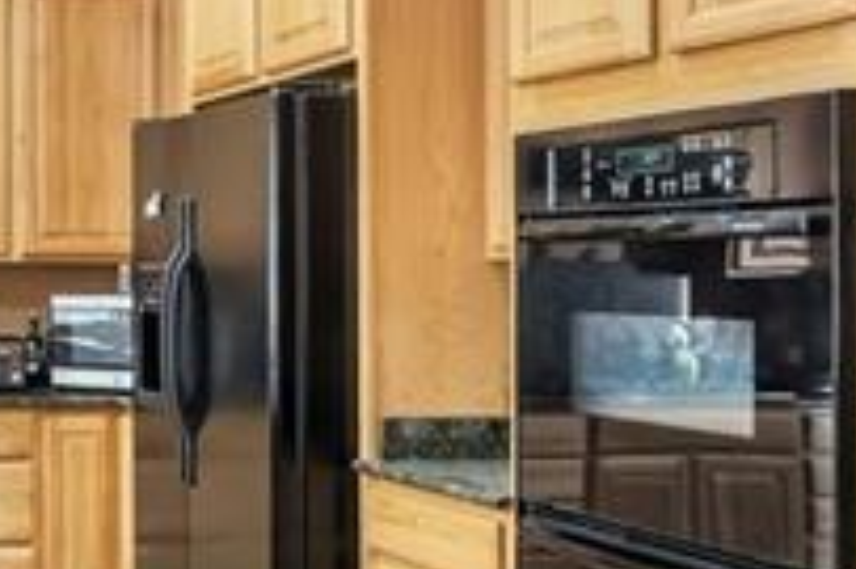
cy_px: 263
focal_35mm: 61
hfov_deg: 27.9
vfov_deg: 22.2
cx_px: -223
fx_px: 1448
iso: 400
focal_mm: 15.5
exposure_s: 1/10
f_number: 9
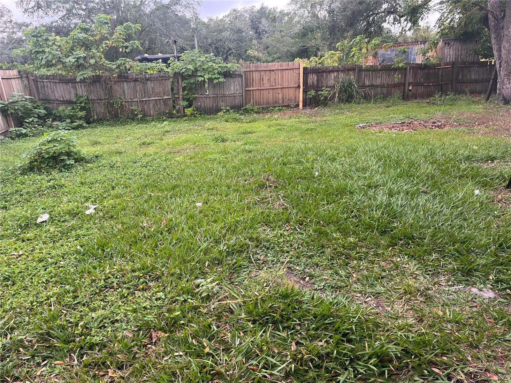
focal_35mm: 26
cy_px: 192
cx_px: 256
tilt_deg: -17.9
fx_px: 384
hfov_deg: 67.3
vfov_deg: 53.1
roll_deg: +2.9
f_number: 1.6
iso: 40
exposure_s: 1/158
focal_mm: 5.1
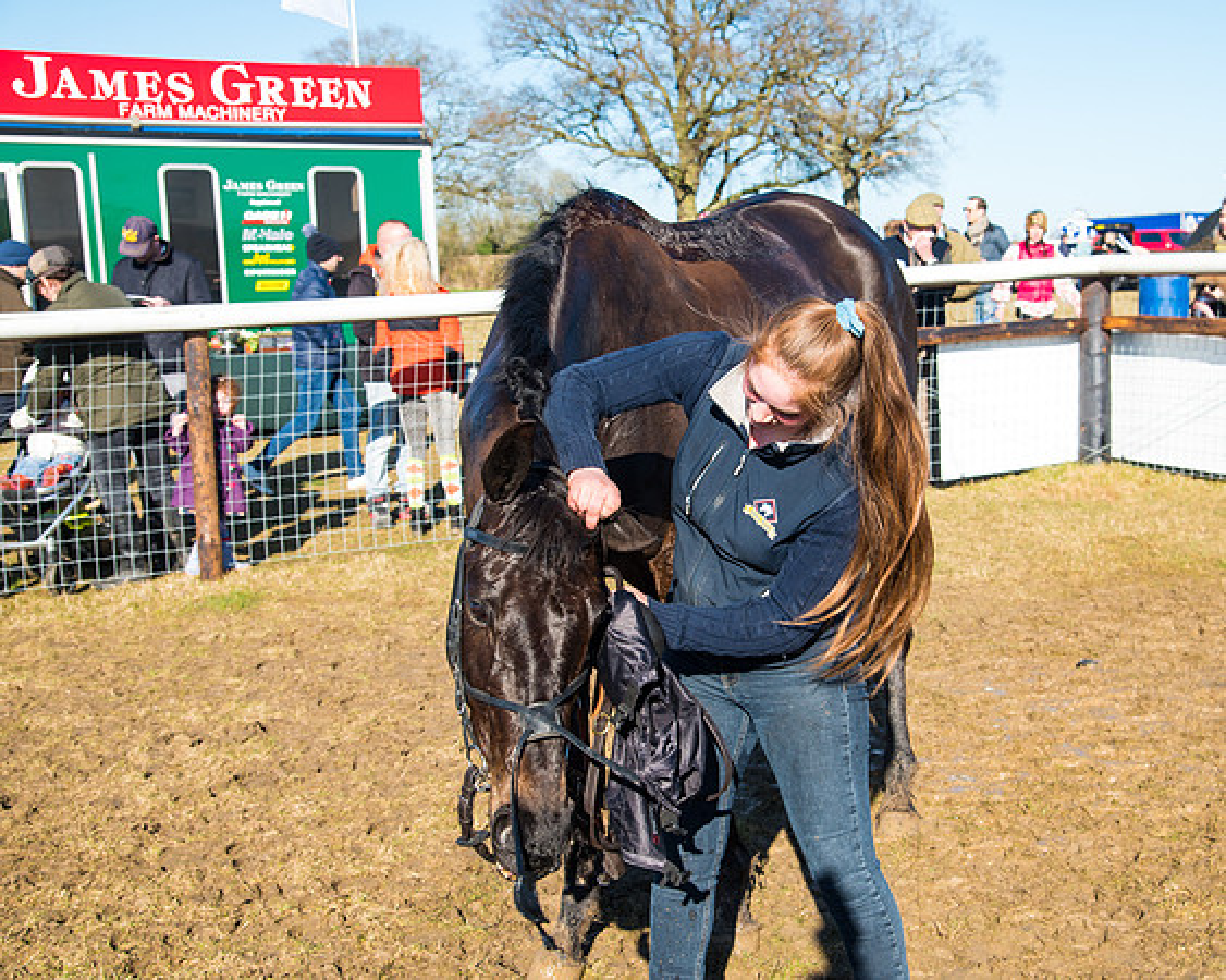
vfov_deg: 30.5
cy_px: 490
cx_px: 710
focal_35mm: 50
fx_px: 1800
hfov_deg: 37.5
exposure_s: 1/250
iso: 125
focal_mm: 44
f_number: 5
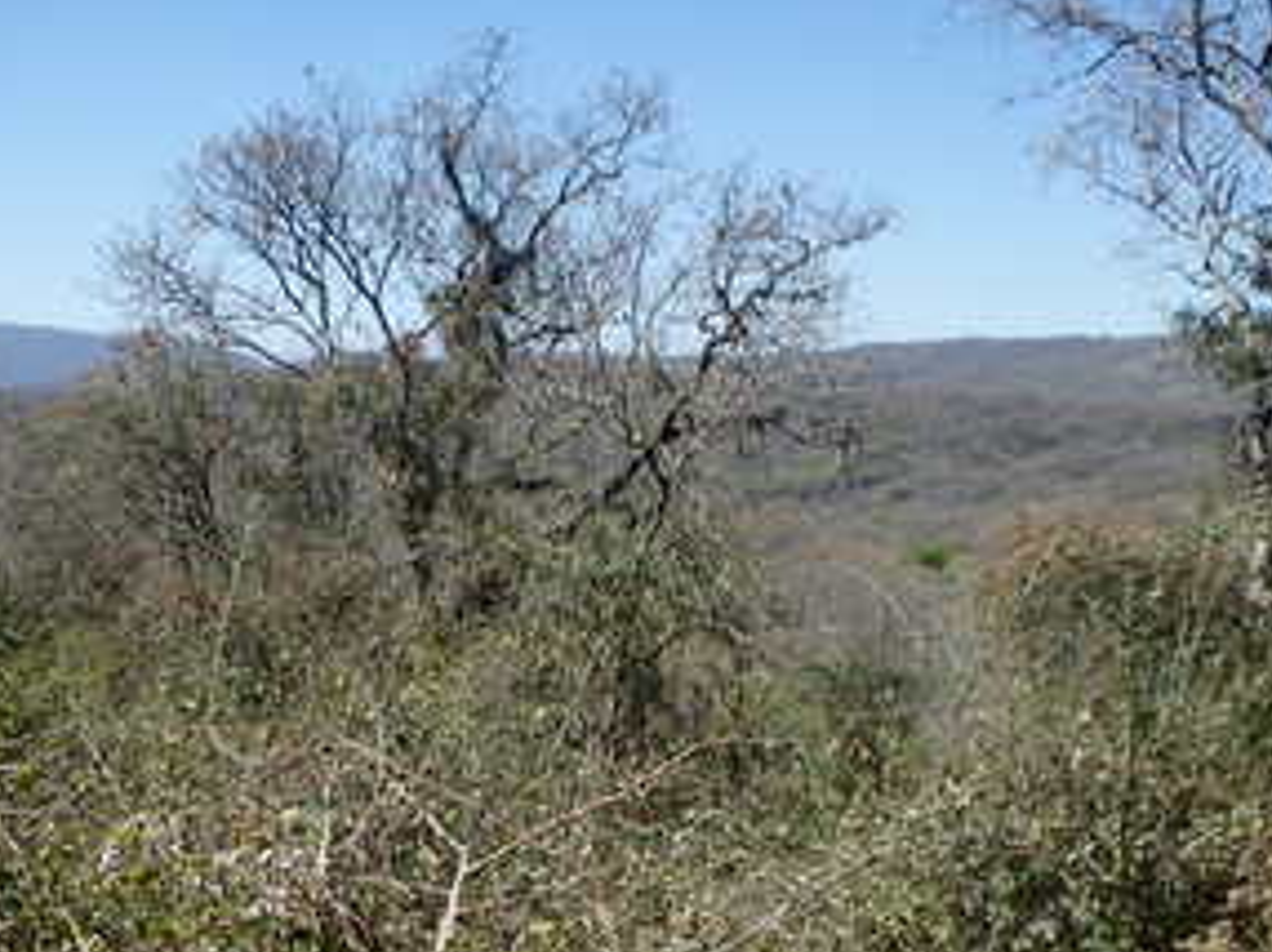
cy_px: 754
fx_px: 1799
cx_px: 489
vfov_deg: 29.0
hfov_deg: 38.7
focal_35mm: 49
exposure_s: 1/80
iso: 125
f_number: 11
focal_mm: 5
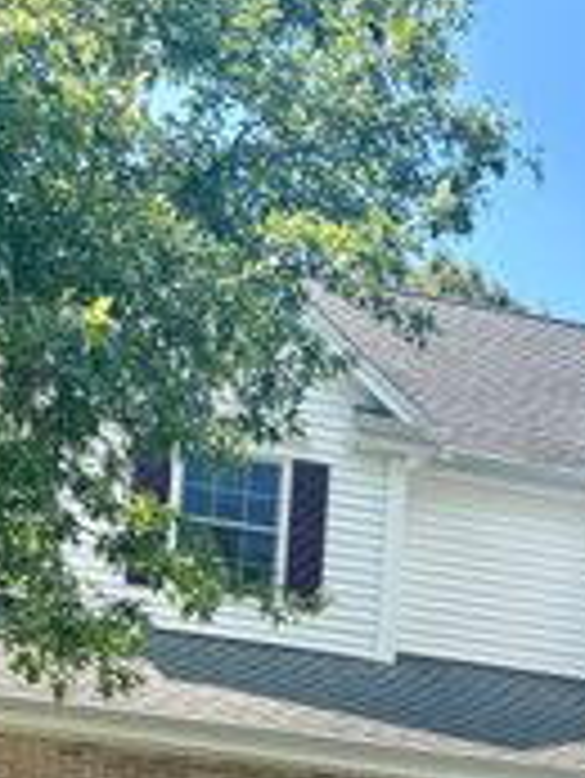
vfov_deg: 17.4
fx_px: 2251
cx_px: 698
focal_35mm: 100
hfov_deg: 14.4
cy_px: 1221
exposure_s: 1/1115
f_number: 1.6
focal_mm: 5.96
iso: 50
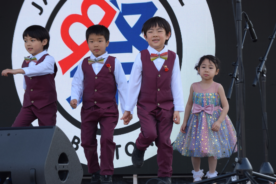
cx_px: 138
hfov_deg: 15.9
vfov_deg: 10.6
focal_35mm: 129
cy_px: 92
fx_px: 989
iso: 320
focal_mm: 86
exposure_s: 1/250
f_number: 8
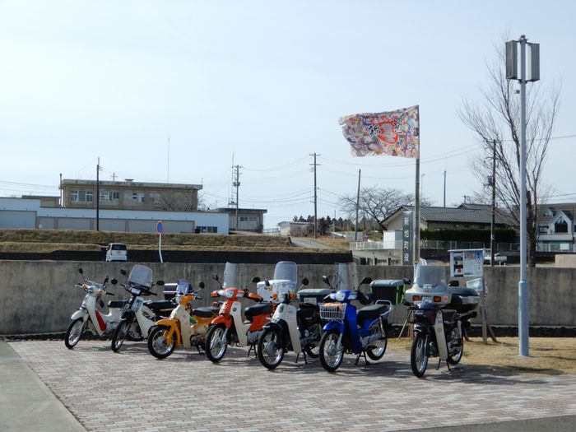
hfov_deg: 38.2
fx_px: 832
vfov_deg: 29.1
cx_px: 288
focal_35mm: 50
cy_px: 216
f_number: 4
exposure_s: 1/800
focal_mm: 8.9
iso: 80
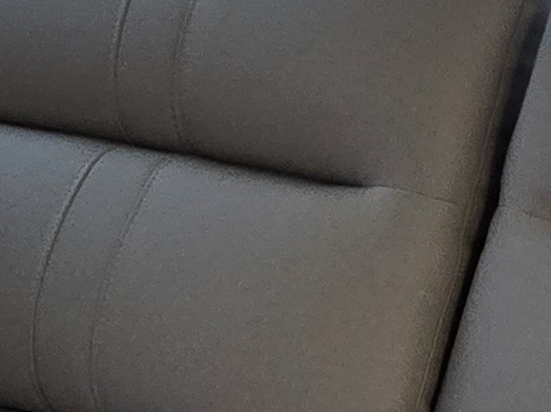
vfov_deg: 16.4
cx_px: 564
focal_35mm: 90
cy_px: 279
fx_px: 1432
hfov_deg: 21.0
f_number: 2.2
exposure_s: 1/60
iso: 100
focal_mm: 2.2
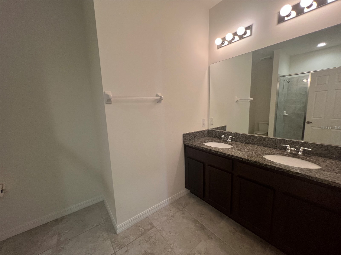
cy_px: 128
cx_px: 170
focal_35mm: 13
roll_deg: +2.5
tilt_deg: -8.4
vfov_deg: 89.9
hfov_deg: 106.2
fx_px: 128
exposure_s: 1/60
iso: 125
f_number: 1.8
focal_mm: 1.57
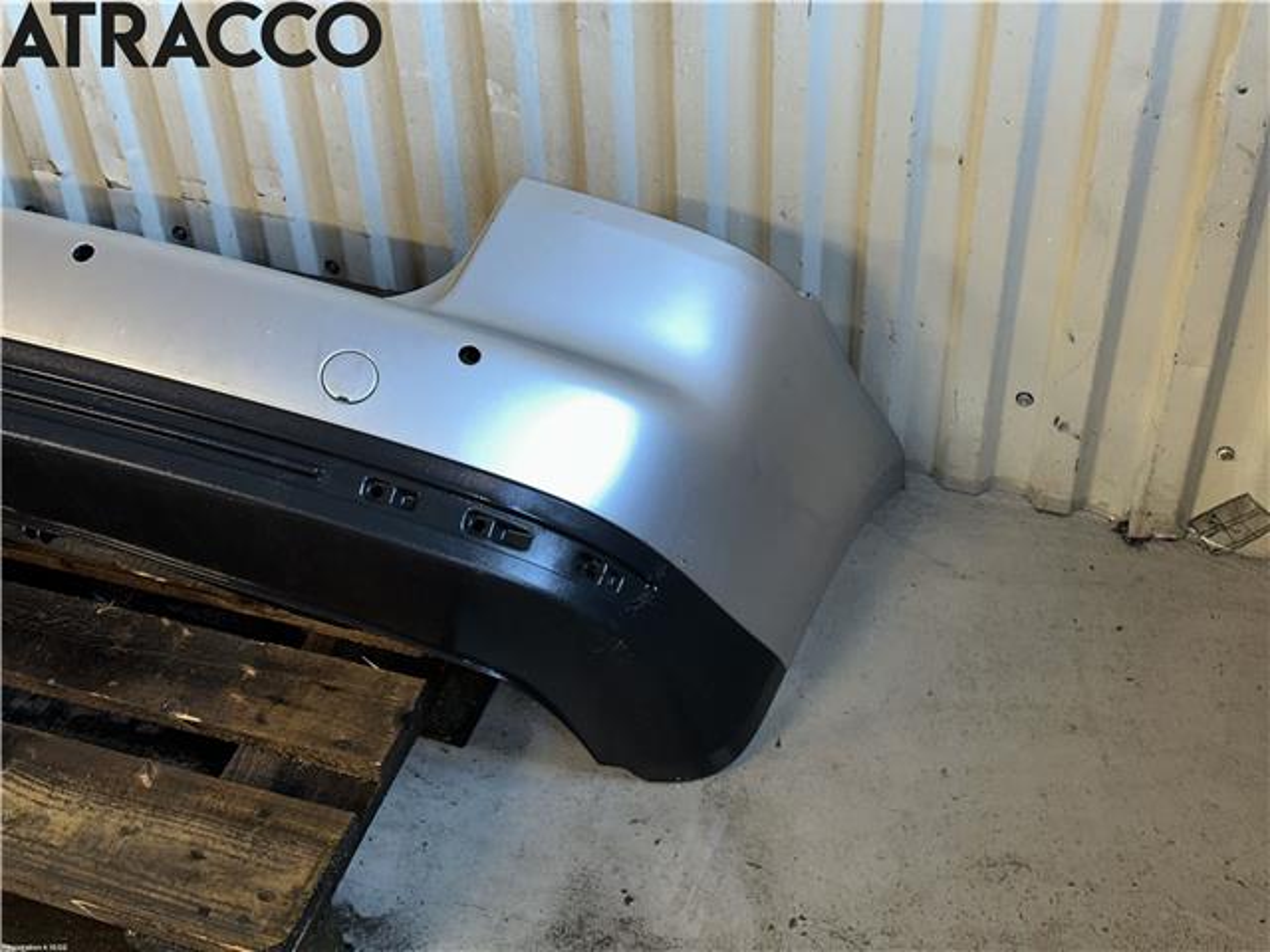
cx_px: 635
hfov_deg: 39.7
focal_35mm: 48
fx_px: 1761
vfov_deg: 30.3
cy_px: 476
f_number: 1.78
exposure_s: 1/17
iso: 80
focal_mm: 6.86
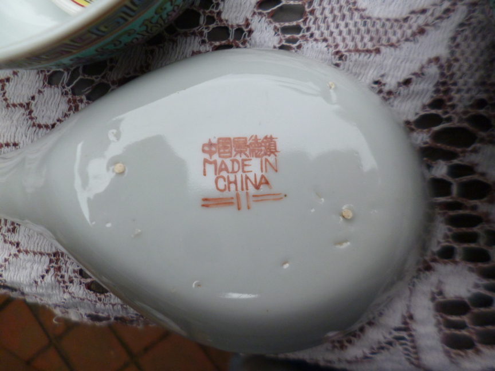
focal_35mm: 24
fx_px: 343
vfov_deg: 56.8
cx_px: 248
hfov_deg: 71.6
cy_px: 186
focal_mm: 4.3
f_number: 2.5
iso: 200
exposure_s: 1/200
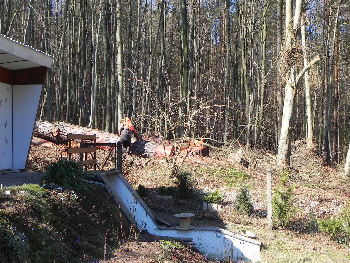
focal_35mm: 58
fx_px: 586
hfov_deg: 33.2
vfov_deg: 25.2
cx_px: 175
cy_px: 131
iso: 160
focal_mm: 9.2
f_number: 5
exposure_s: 1/238
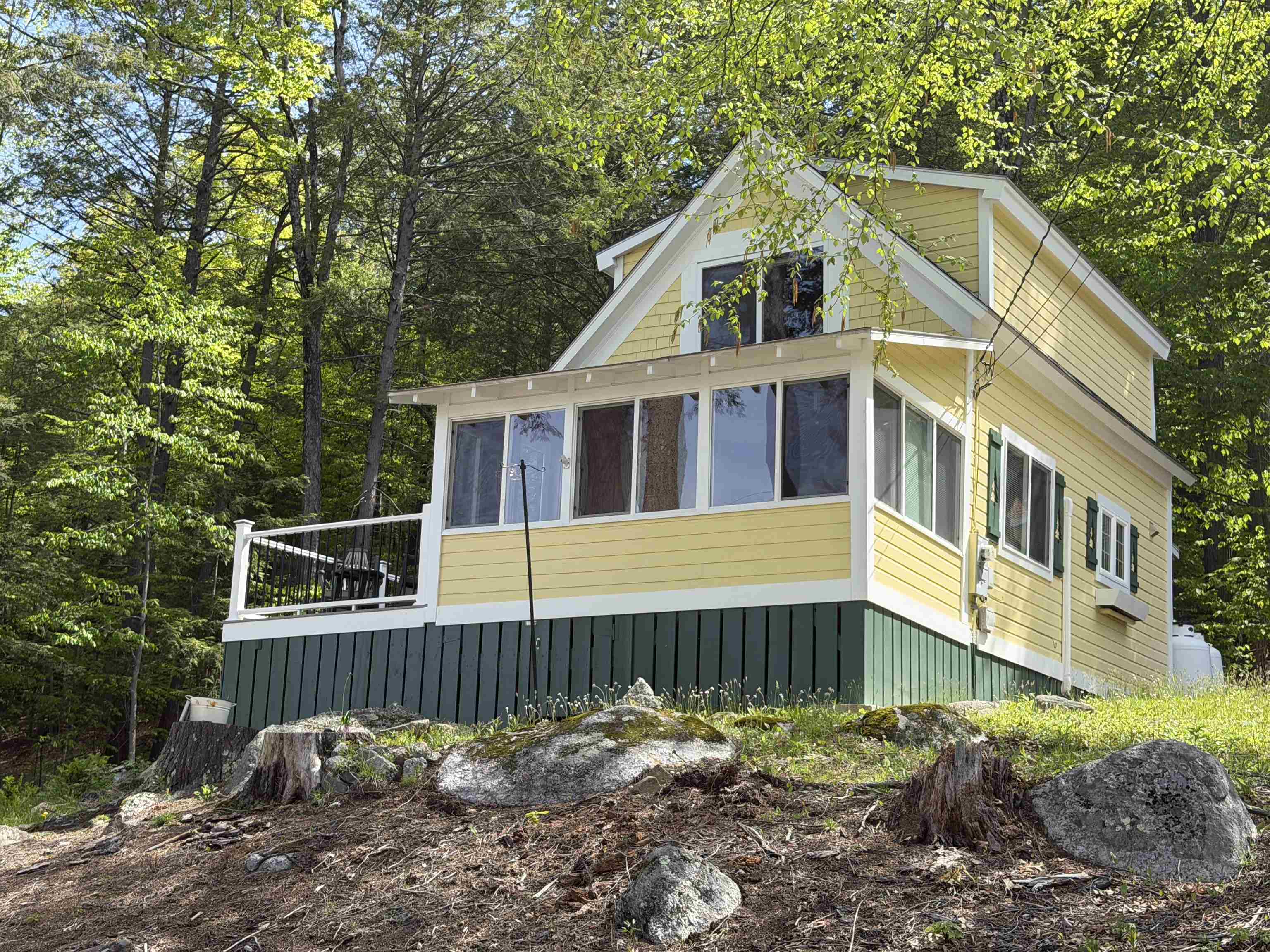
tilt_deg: +14.3
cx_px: 635
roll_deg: -1.8
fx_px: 1761
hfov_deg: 39.7
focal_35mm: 48
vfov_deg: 30.3
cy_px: 476
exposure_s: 1/1429
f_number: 1.78
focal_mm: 6.76
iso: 64
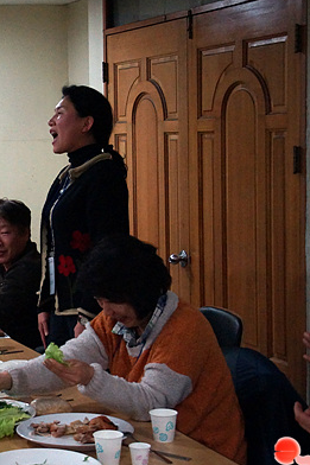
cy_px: 229
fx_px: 993
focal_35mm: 77
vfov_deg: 26.4
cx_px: -44
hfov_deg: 17.1
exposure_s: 1/100
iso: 3200
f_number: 4.5
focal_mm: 31
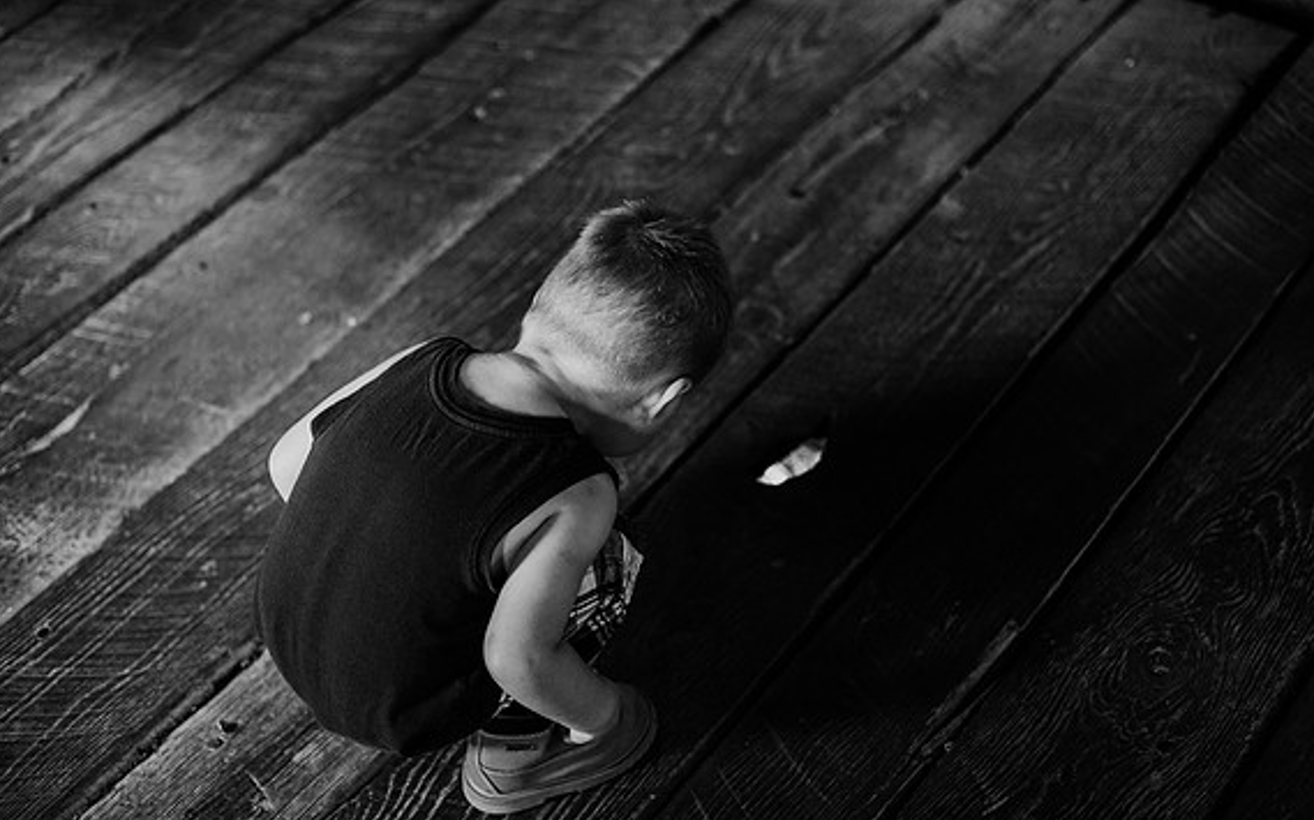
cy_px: 403
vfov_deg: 24.8
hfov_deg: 38.9
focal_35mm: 52
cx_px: 656
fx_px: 1861
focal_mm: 50
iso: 200
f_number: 2.2
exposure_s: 1/400
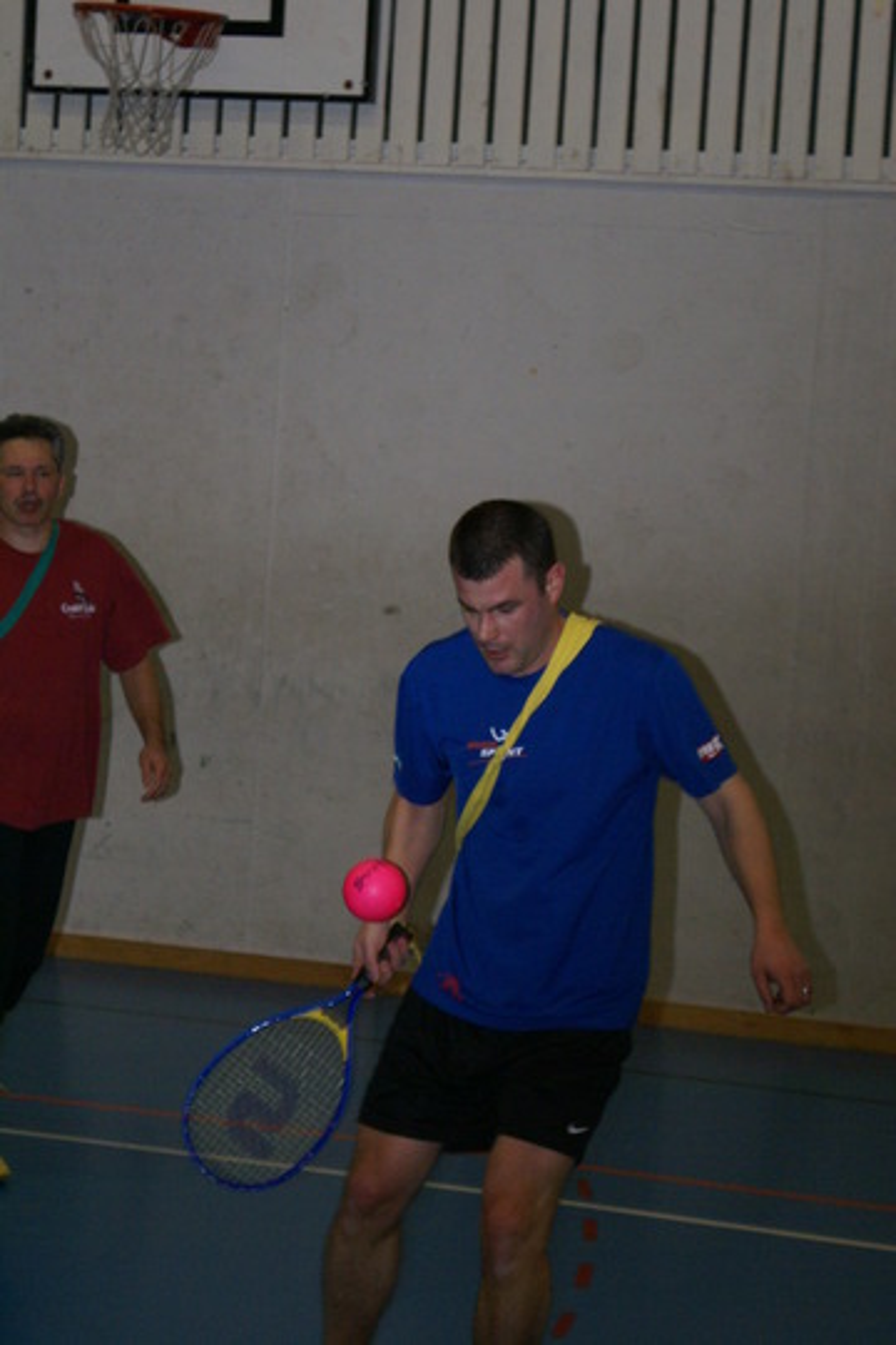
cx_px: 448
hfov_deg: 13.0
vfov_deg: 19.5
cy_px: 672
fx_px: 3920
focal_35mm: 105
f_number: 5.6
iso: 400
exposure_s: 1/125
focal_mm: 70
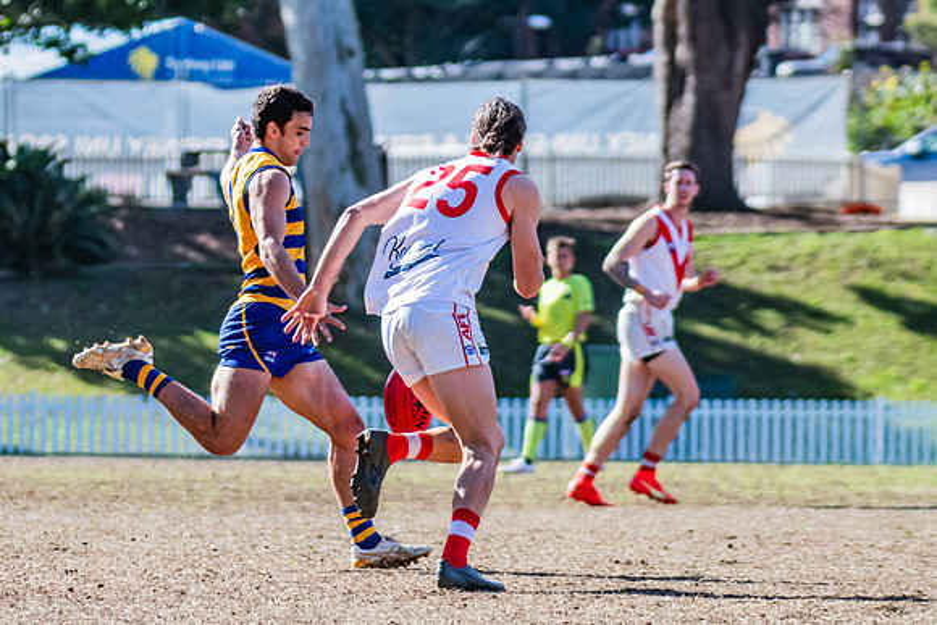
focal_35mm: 426
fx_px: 11084
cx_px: 248
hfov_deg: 4.8
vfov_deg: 3.2
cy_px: 370
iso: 800
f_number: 6.3
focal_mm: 240
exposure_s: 1/1600
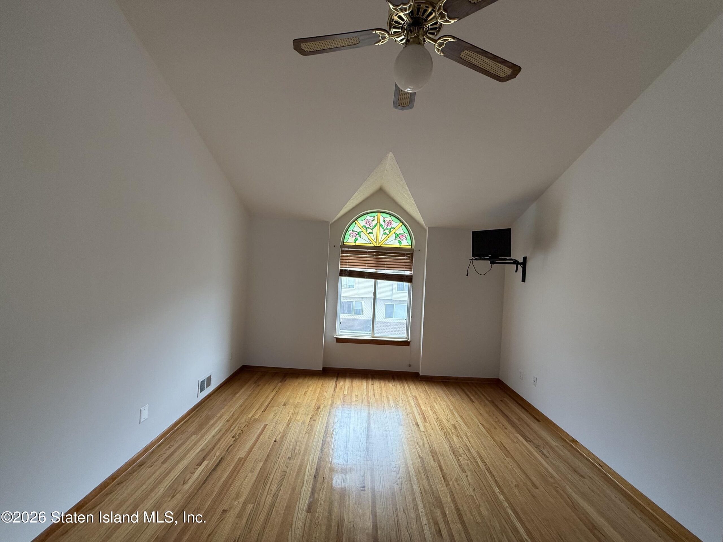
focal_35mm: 14
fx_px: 292
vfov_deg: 85.7
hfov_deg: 102.1
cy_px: 271
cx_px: 362
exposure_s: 1/99
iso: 125
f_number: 2.2
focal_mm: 2.22
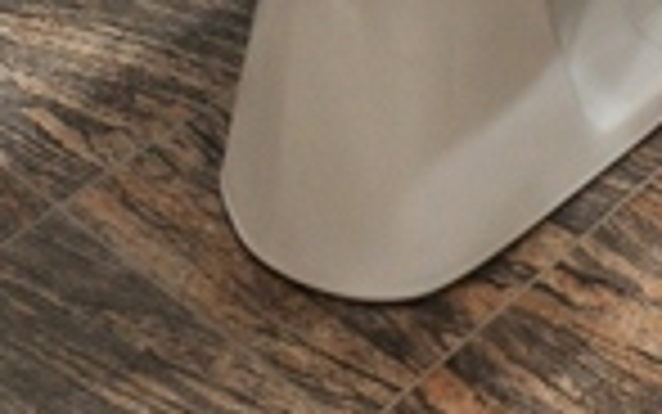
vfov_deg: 6.7
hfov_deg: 16.1
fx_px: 2292
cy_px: -1503
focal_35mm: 127
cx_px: 642
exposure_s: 1/50
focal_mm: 17
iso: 2000
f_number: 8
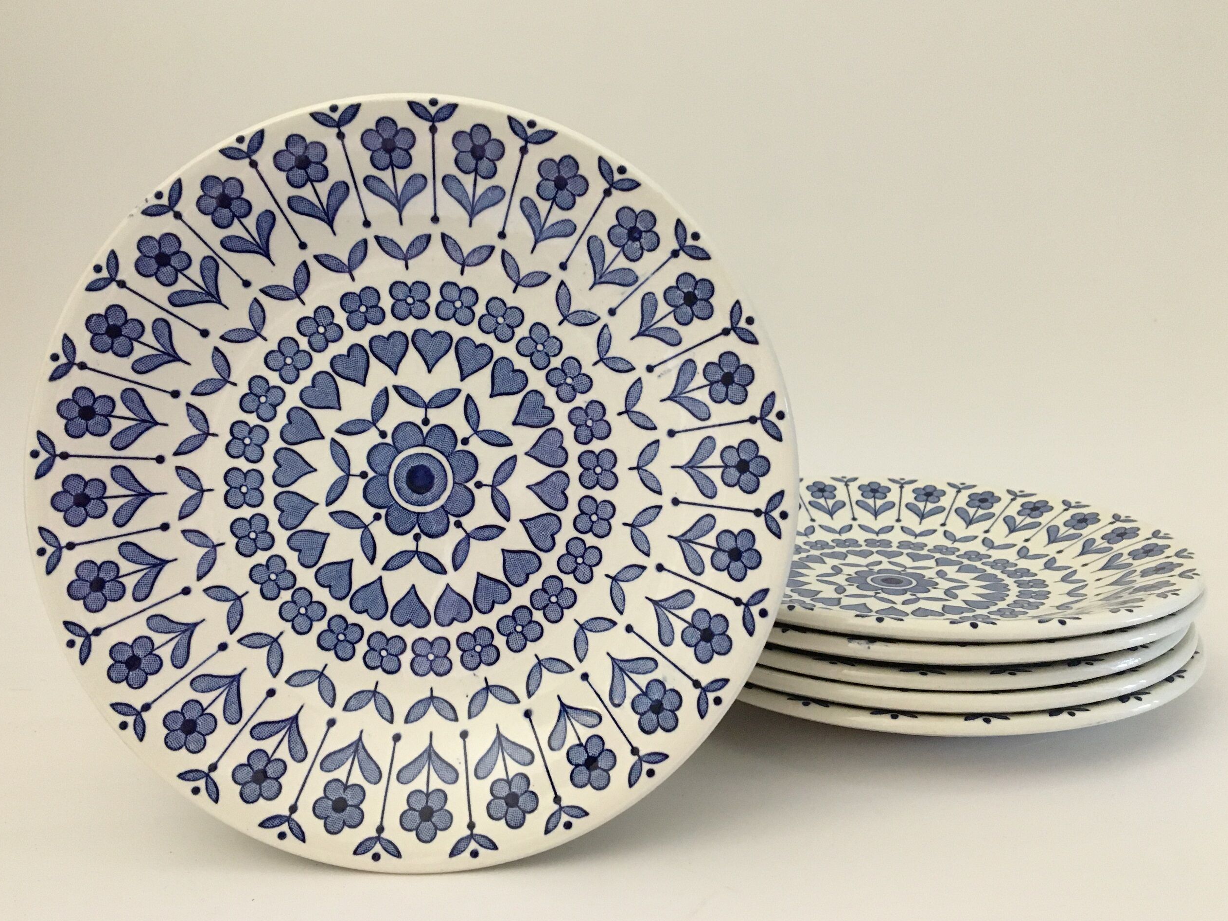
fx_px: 1100
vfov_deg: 45.4
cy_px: 453
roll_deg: +0.9
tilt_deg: -10.0
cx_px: 598
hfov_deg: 58.3
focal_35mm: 31
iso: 250
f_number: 2.2
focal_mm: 4.15
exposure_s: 1/33
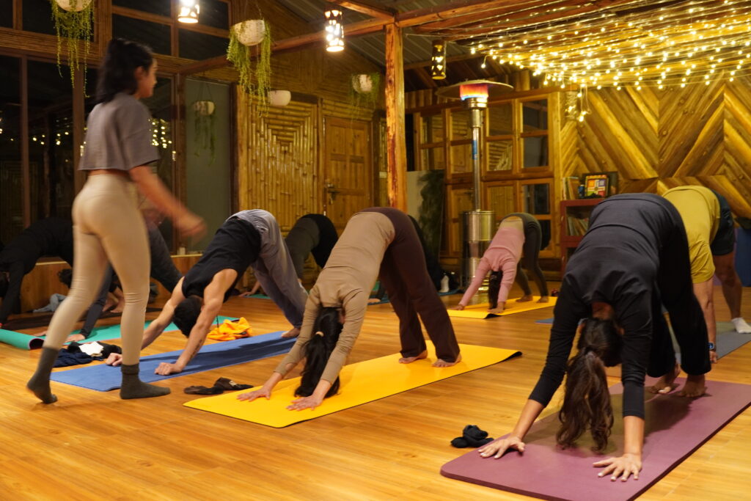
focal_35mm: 36
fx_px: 751
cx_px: 376
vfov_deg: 36.9
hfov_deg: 53.1
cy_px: 250
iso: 1600
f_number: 2.8
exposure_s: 1/15
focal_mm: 24
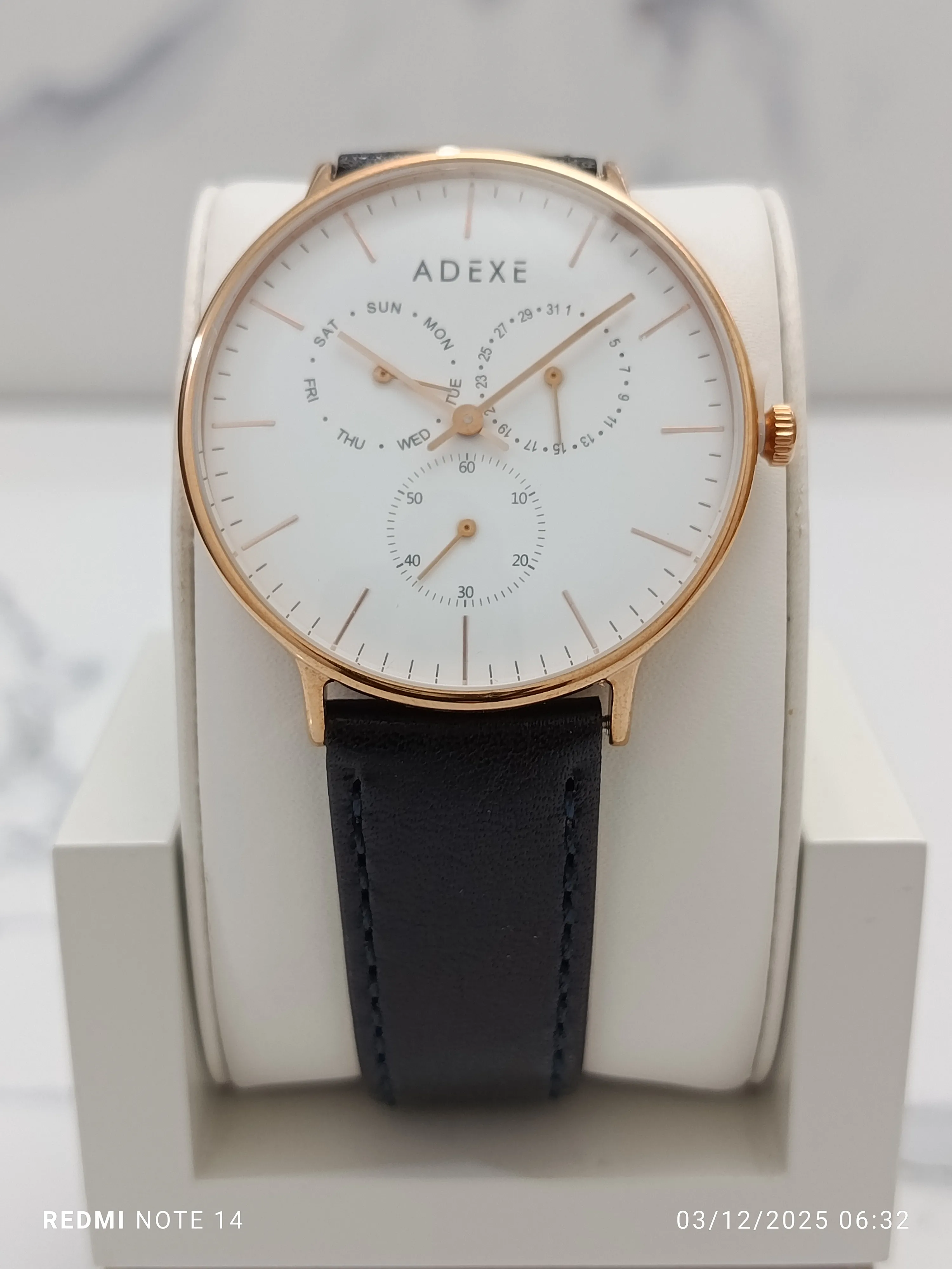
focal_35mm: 48
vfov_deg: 39.7
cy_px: 634
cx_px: 476
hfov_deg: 30.3
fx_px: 1760
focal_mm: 5.24
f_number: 1.7
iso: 447
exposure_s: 1/100
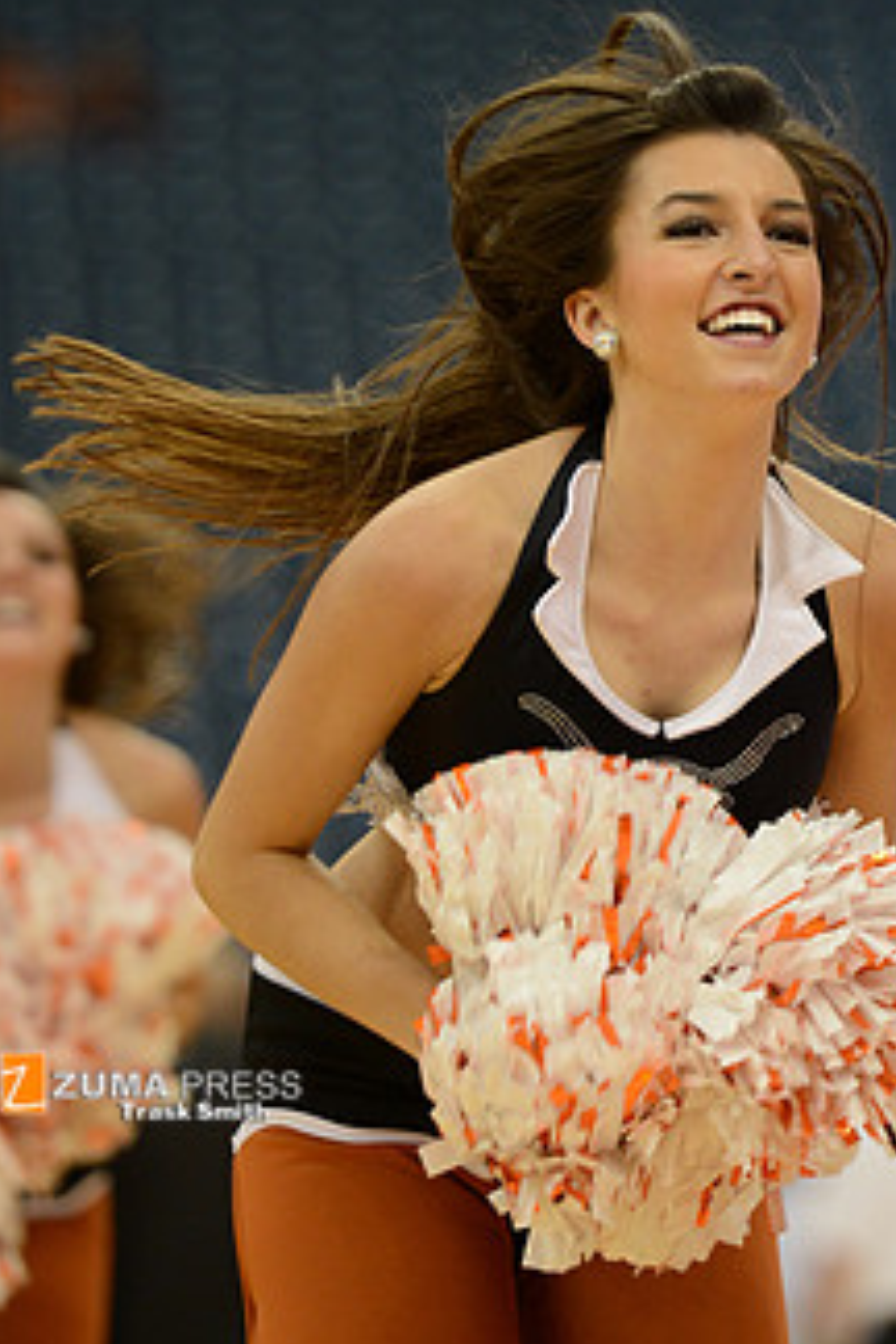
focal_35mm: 278
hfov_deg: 4.9
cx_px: 610
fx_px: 10378
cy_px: 718
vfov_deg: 7.4
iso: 2000
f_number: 2.8
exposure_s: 1/1250
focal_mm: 200
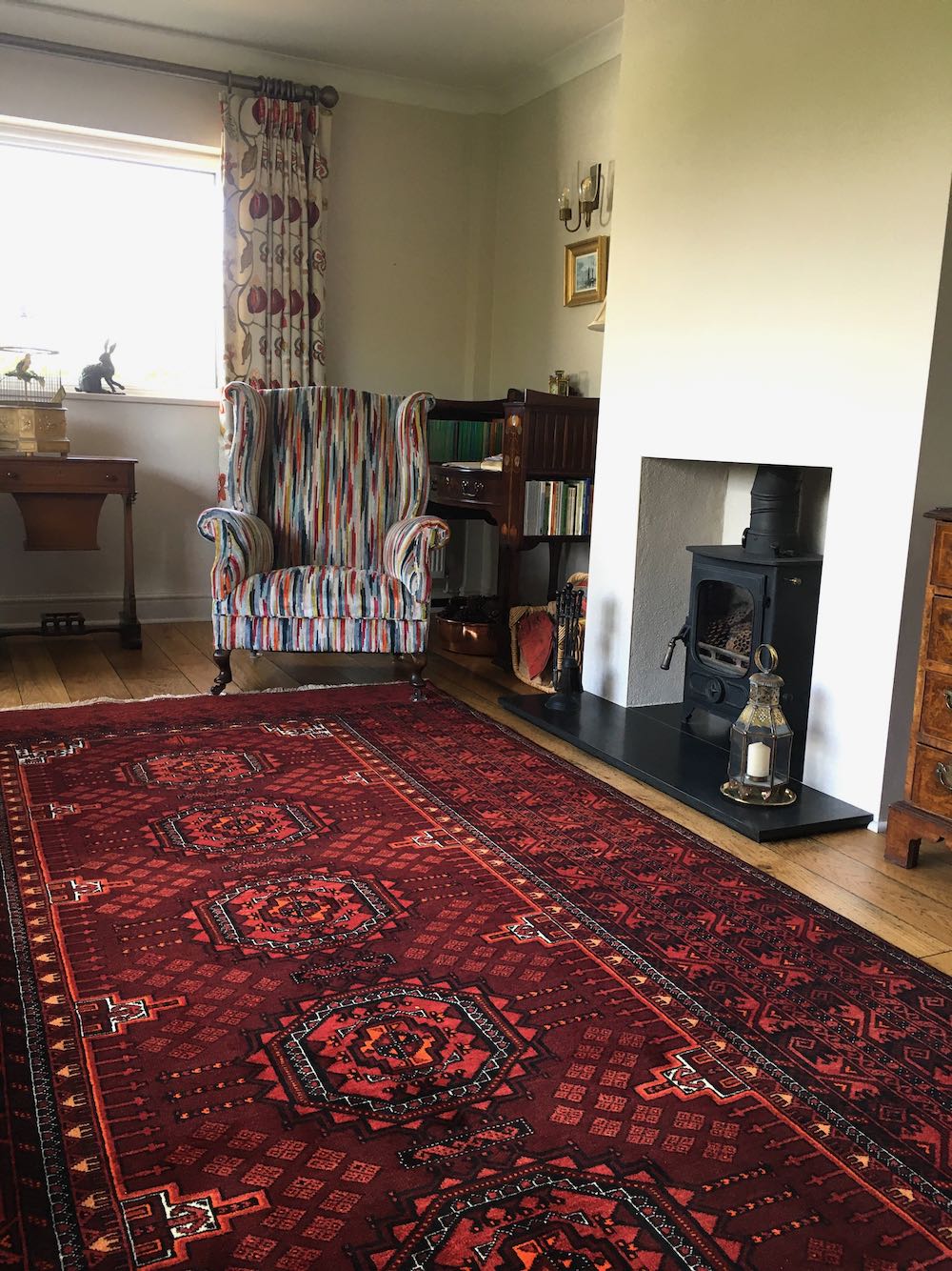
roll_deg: -1.1
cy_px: 636
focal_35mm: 29
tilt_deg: -11.3
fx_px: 1064
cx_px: 476
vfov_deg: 61.7
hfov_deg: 48.2
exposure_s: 1/33
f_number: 2.2
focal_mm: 4.15
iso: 50
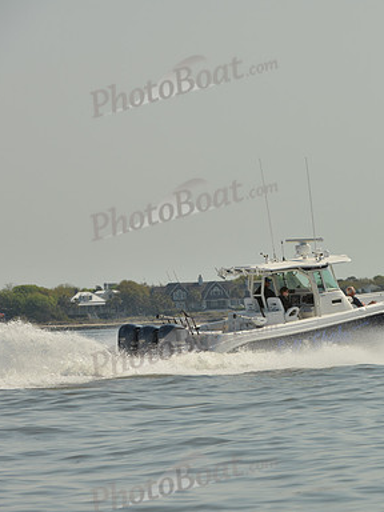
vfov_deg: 6.5
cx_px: 348
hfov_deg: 4.9
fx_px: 4511
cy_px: 257
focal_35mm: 305
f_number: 11
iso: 200
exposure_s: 1/640
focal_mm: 210
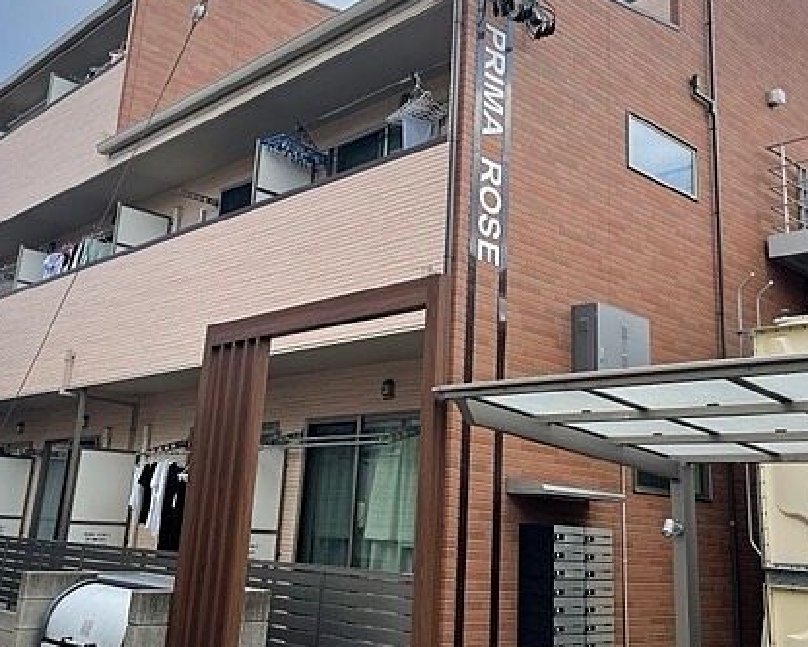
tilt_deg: +16.1
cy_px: 255
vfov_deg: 38.1
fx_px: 933
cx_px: 414
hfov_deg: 46.8
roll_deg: -2.9
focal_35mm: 39
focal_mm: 4.2
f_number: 1.6
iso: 32
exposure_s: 1/1473
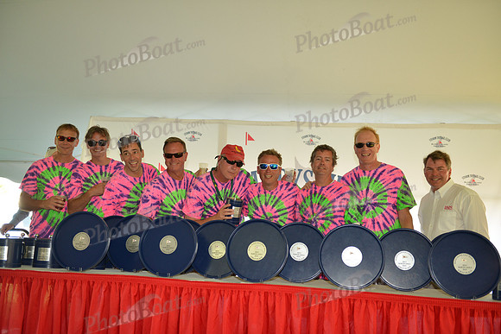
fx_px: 585
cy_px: 167
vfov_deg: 31.9
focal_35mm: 42
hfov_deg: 46.4
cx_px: 250
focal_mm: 42
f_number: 3.2
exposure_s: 1/320
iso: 1000
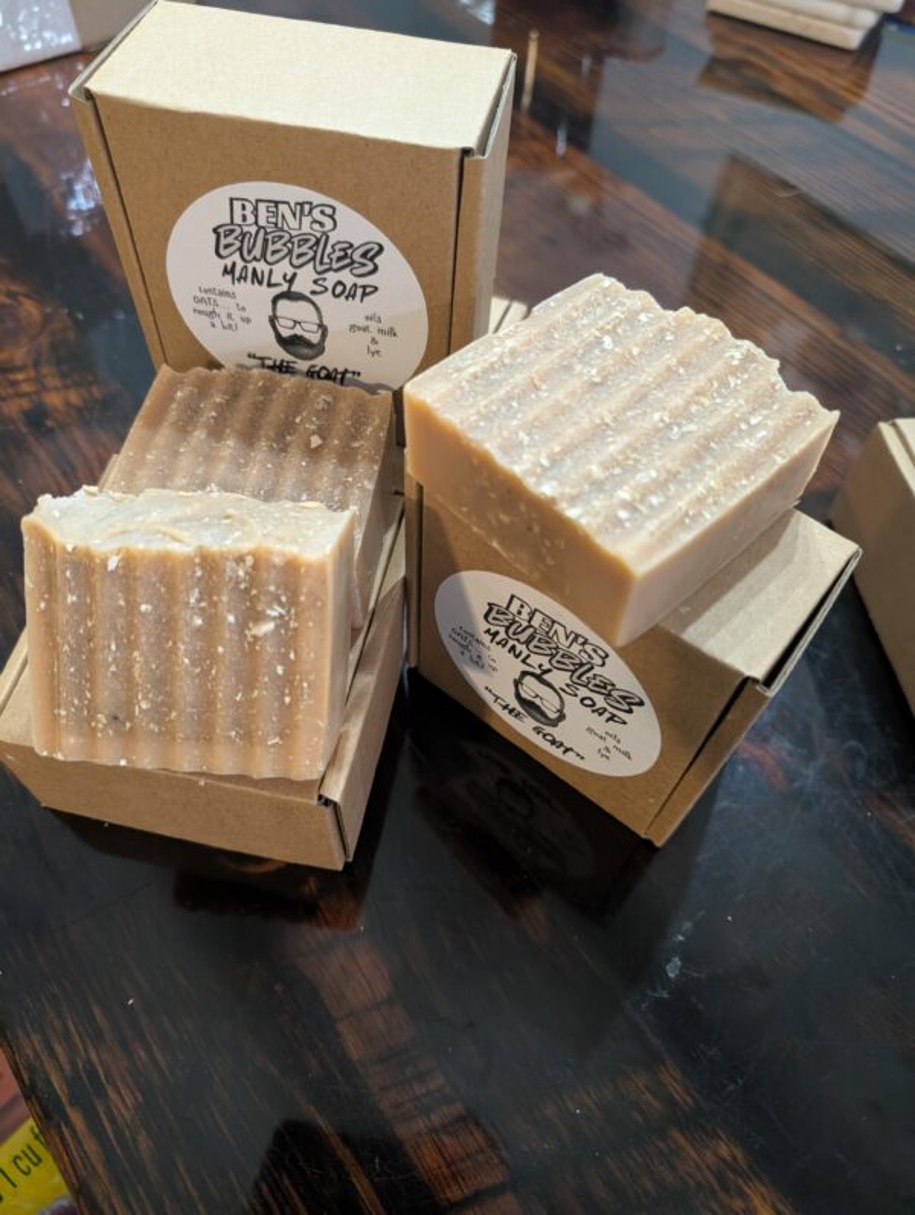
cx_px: 458
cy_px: 608
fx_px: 844
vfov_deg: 71.5
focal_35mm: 24
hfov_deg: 56.9
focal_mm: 6.9
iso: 1380
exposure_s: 1/120
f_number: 1.68
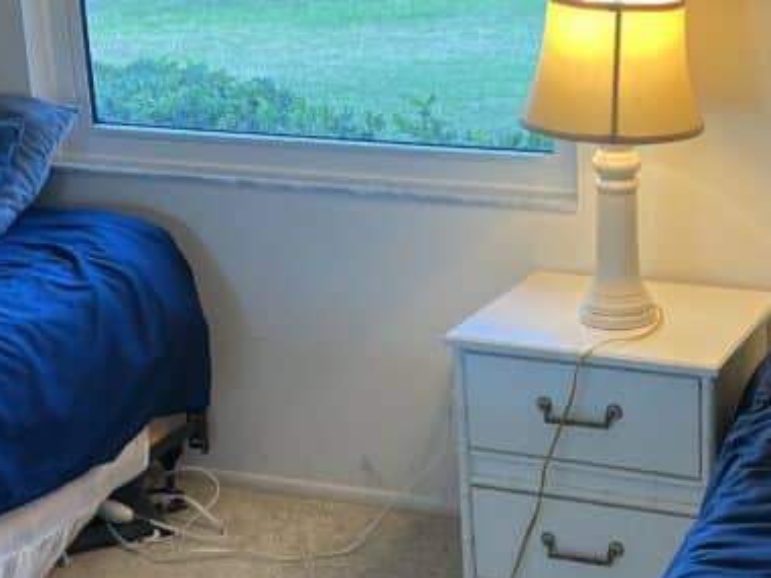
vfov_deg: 21.0
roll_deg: +0.6
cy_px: 292
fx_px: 1559
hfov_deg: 27.4
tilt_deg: -17.4
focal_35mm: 70
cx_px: 576
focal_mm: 5.7
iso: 64
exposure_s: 1/60
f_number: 1.5
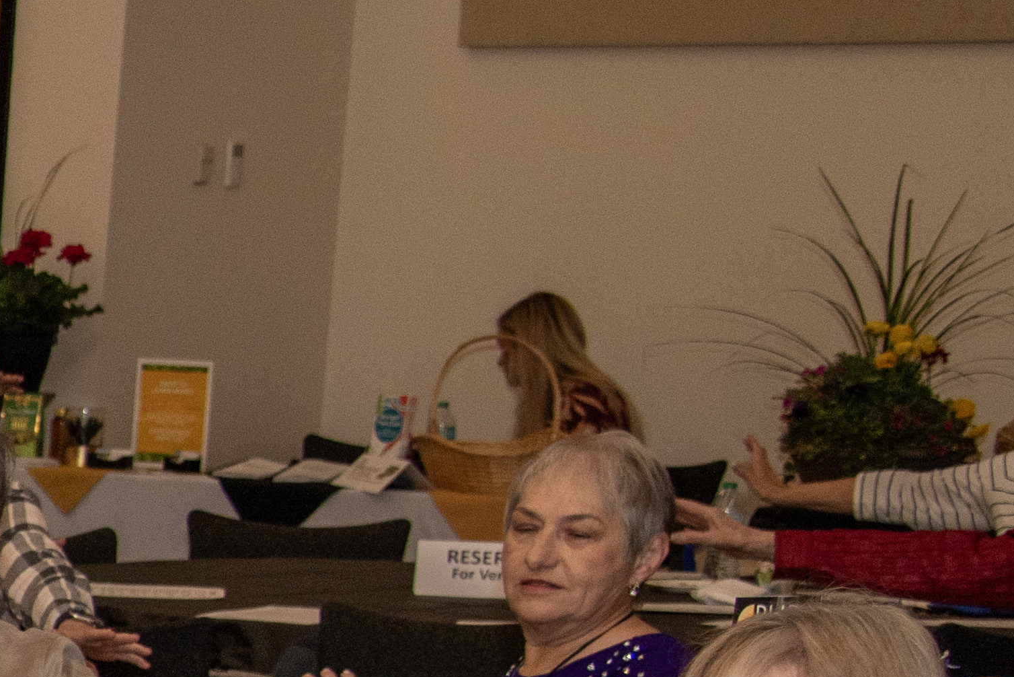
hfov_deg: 8.7
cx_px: -1651
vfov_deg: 6.5
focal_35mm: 208
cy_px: 1003
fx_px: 5859
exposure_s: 1/60
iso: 200
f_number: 5
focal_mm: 38
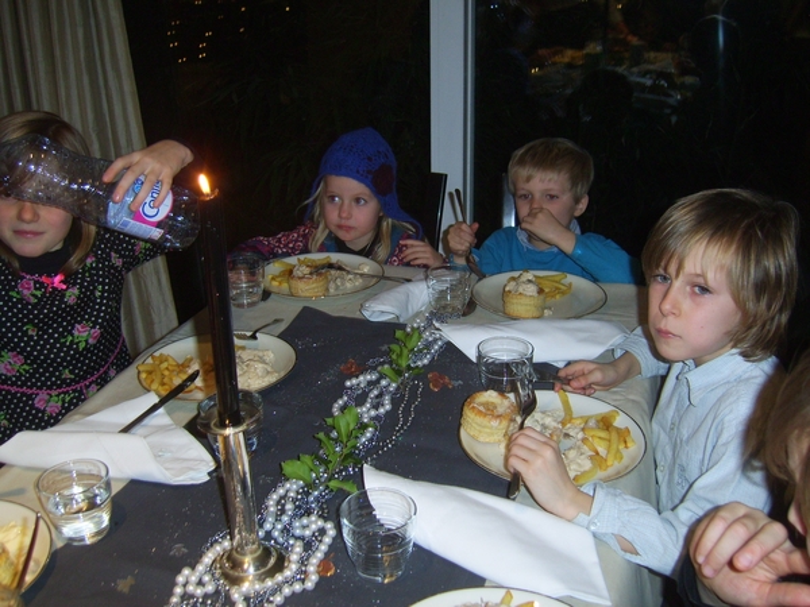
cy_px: 304
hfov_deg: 49.0
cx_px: 405
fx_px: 889
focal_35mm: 38
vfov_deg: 37.7
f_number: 2.8
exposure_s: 1/30
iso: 100
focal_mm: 7.8
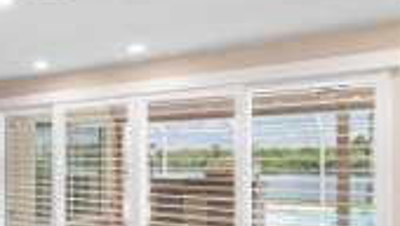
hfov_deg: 41.2
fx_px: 457
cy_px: 165
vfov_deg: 27.5
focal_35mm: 43
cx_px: 0
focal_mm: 7
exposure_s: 1/6
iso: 200
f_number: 7.1
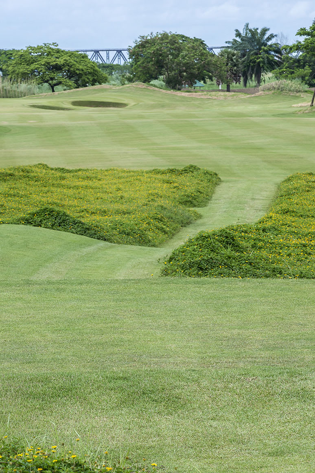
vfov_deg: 8.5
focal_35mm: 242
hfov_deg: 5.7
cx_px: 156
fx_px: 3178
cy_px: 281
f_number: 22
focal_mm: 195
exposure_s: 1/200
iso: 400
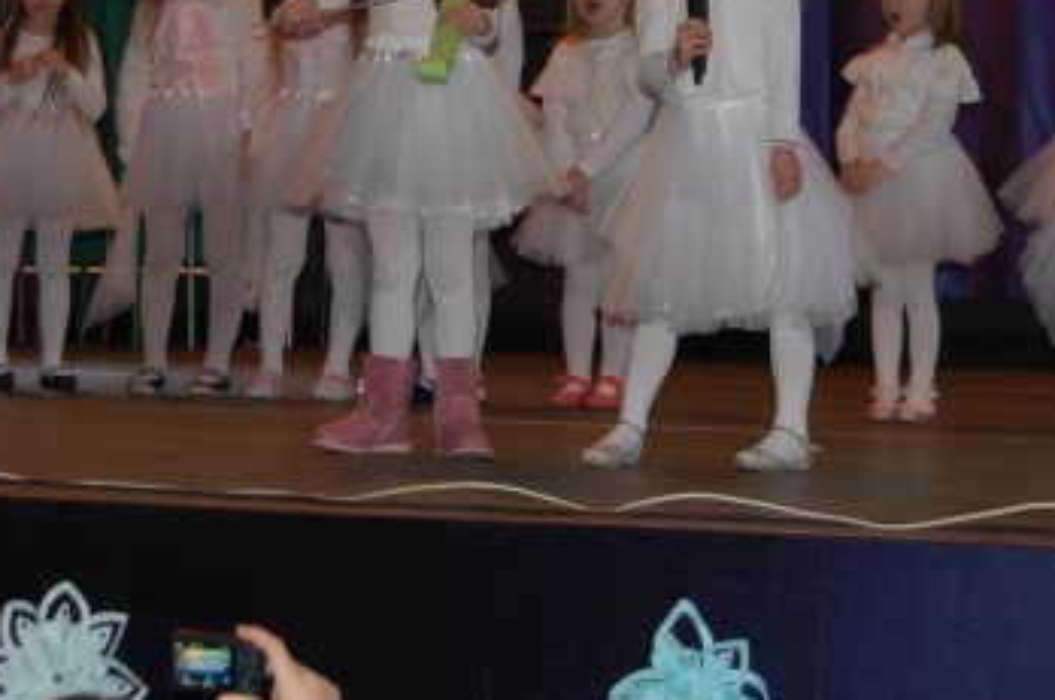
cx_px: 543
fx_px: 4038
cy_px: 18
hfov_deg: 14.9
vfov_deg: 9.8
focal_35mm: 138
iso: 500
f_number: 5
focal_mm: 40
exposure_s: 1/60
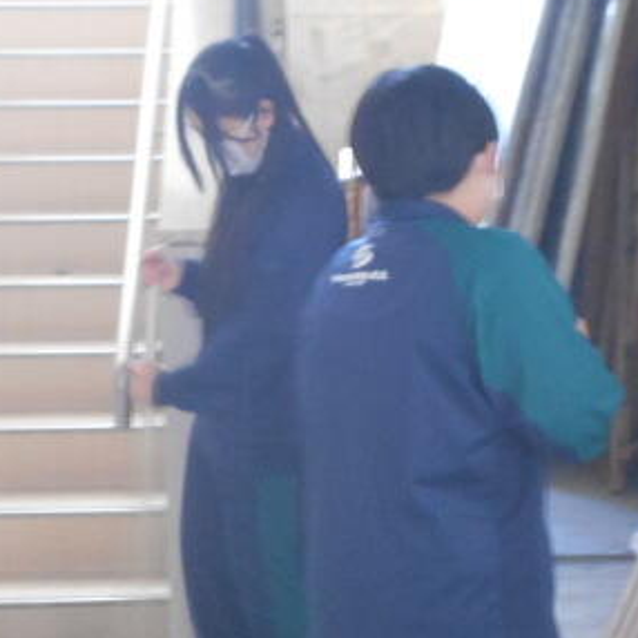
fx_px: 2064
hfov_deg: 17.6
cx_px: 377
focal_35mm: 99
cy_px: 428
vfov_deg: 17.5
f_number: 4.5
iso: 800
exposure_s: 1/6
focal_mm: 8.8
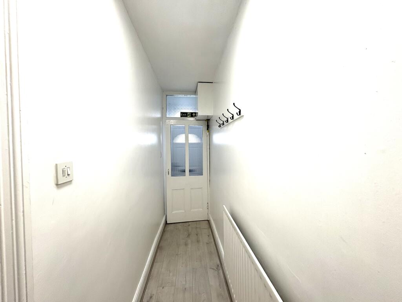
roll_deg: +0.3
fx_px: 163
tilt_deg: -1.7
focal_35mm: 14
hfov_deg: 102.1
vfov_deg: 85.7
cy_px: 151
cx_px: 201
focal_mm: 2.22
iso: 64
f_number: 2.2
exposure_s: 1/99
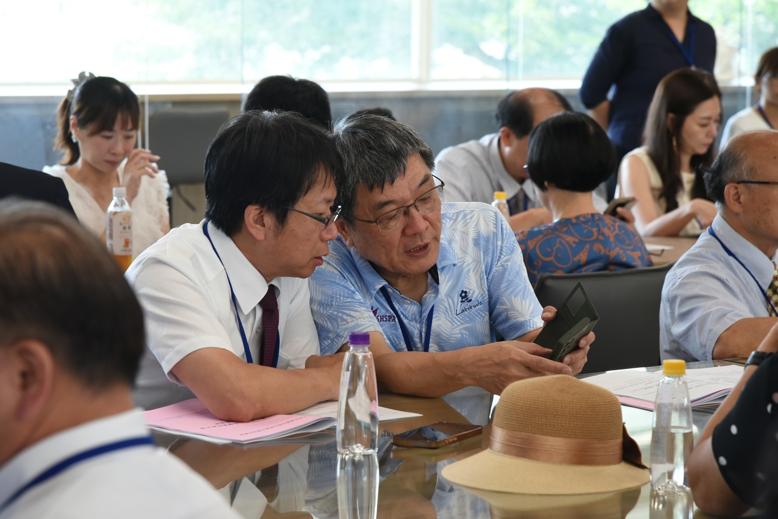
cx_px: 389
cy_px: 260
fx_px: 2595
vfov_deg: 11.4
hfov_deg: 17.1
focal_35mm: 120
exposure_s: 1/160
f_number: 7.1
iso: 2000
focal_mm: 120
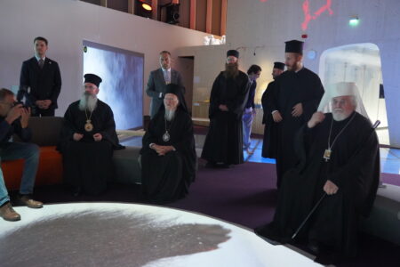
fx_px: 378
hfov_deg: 55.8
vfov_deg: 38.9
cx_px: 200
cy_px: 134
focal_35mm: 34
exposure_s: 1/60
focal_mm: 34
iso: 12800
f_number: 4
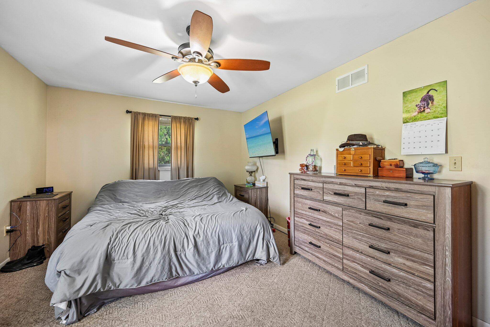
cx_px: 245
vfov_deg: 81.2
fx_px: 191
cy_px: 164
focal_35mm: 14
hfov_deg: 104.3
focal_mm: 14
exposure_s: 1/10
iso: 400
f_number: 4
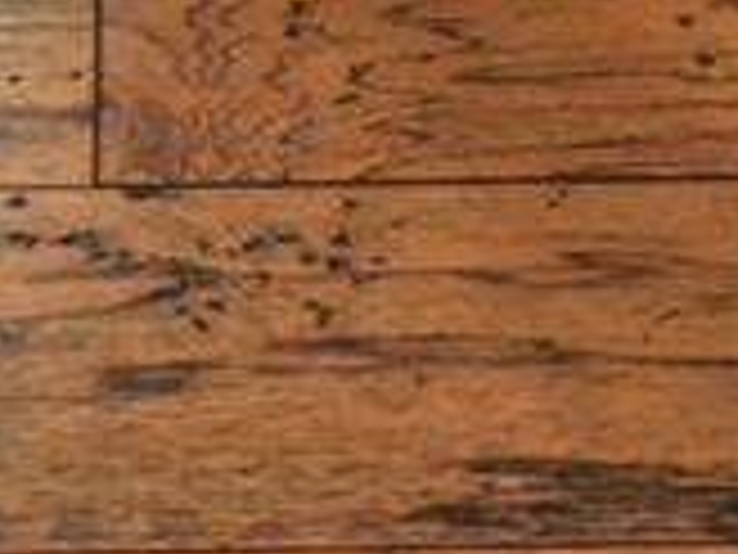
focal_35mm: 113
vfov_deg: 12.9
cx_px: 356
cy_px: 572
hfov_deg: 17.4
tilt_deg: -65.0
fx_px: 2409
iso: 320
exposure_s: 1/15
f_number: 2.2
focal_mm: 4.15
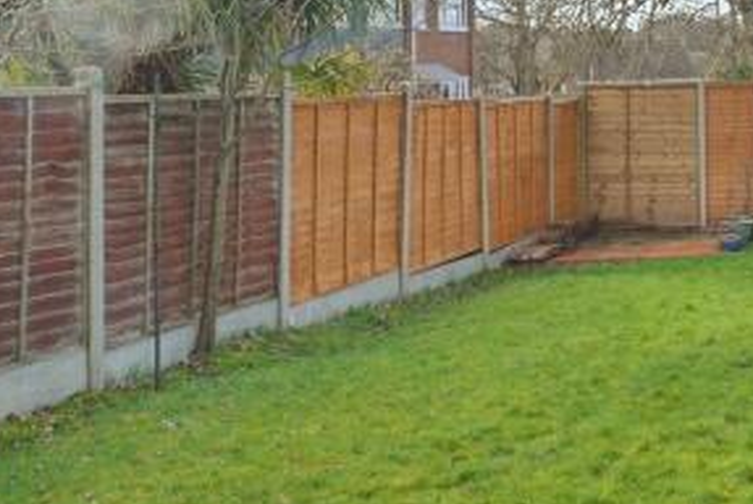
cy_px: 4
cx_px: 976
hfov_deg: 28.7
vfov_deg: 22.9
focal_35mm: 57
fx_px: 1193
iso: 160
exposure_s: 1/125
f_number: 8
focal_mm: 16
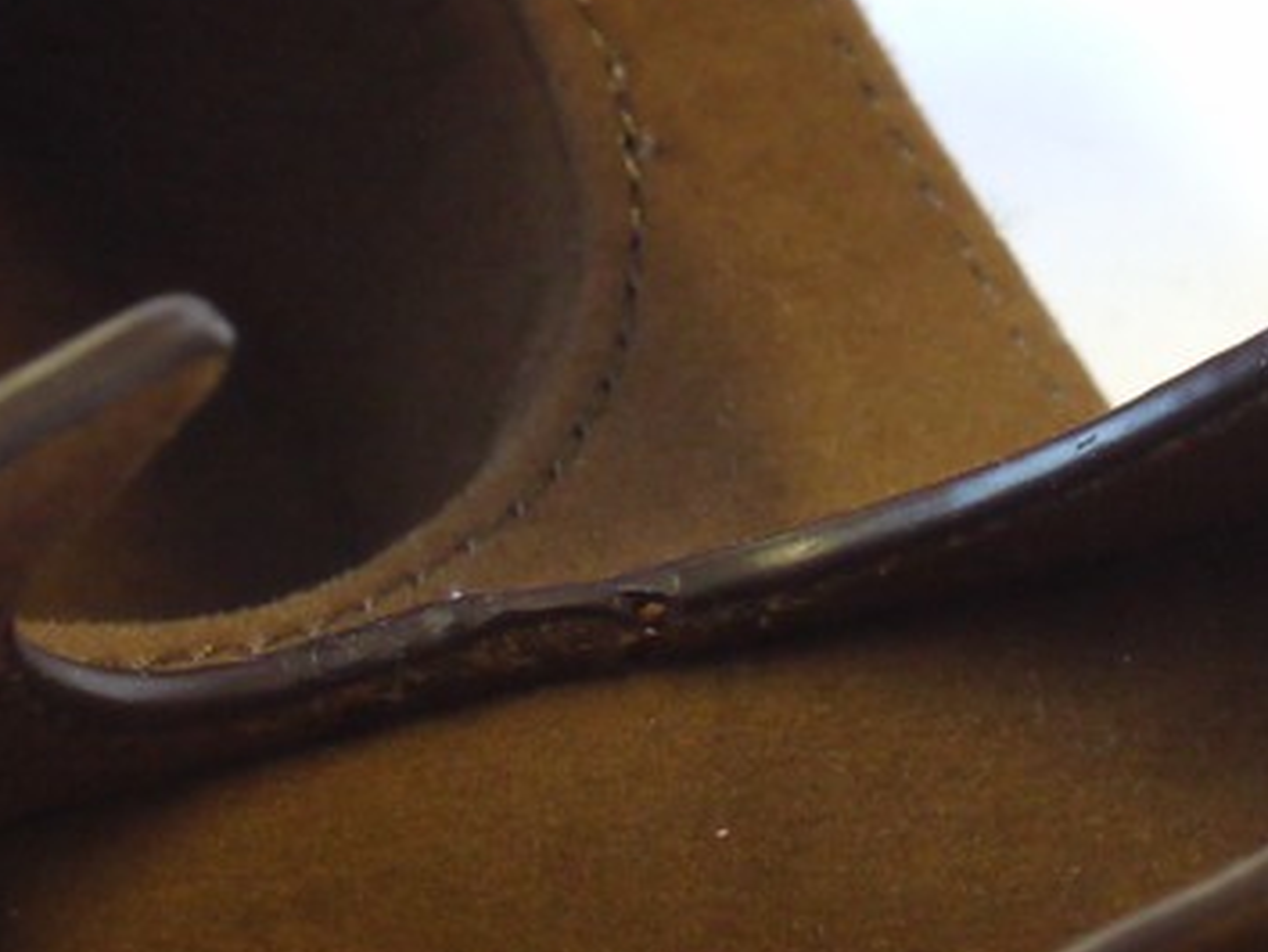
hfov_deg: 9.7
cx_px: 535
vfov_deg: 7.3
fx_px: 7475
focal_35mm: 204
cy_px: 180
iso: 800
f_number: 9
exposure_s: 1/25
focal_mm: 30
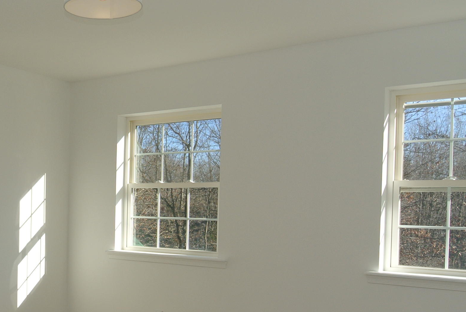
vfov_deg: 30.2
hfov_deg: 42.0
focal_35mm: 44
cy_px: 223
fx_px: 570
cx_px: 77
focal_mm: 8.7
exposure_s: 1/250
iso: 100
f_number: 5
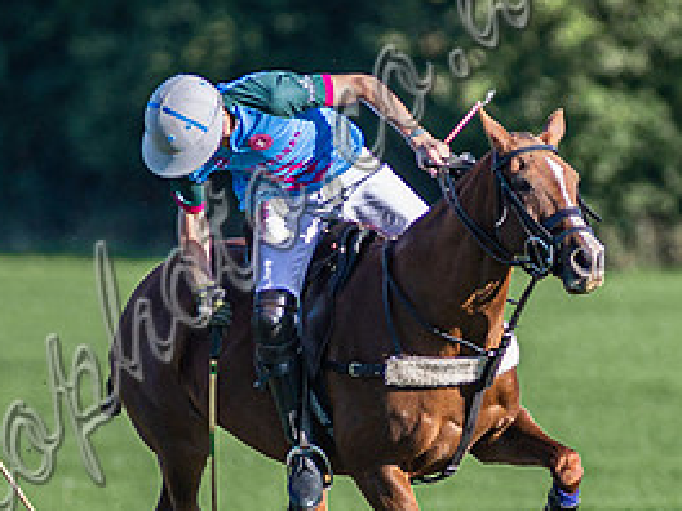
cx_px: 230
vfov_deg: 0.8
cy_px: 308
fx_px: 36094
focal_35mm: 1832
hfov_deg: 1.1
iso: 160
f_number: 3.2
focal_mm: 300
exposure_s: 1/1600
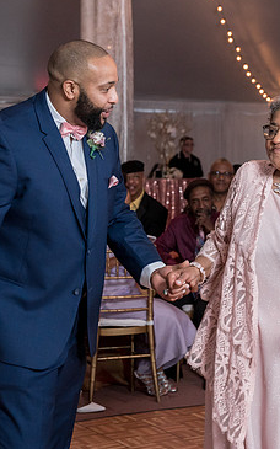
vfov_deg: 21.0
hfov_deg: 13.2
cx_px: 211
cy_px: 180
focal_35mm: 99
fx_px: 1209
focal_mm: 49
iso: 2000
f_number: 4
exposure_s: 1/200
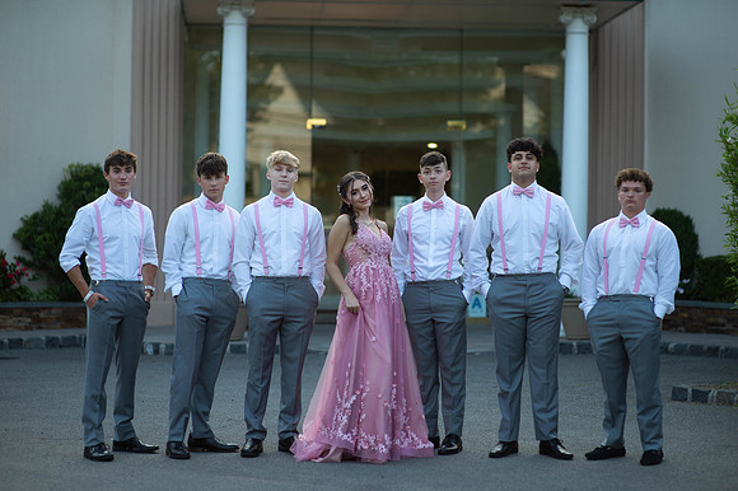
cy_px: 246
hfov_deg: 23.9
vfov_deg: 16.1
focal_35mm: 85
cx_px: 369
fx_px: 1741
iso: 250
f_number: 2
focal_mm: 85
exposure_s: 1/1000
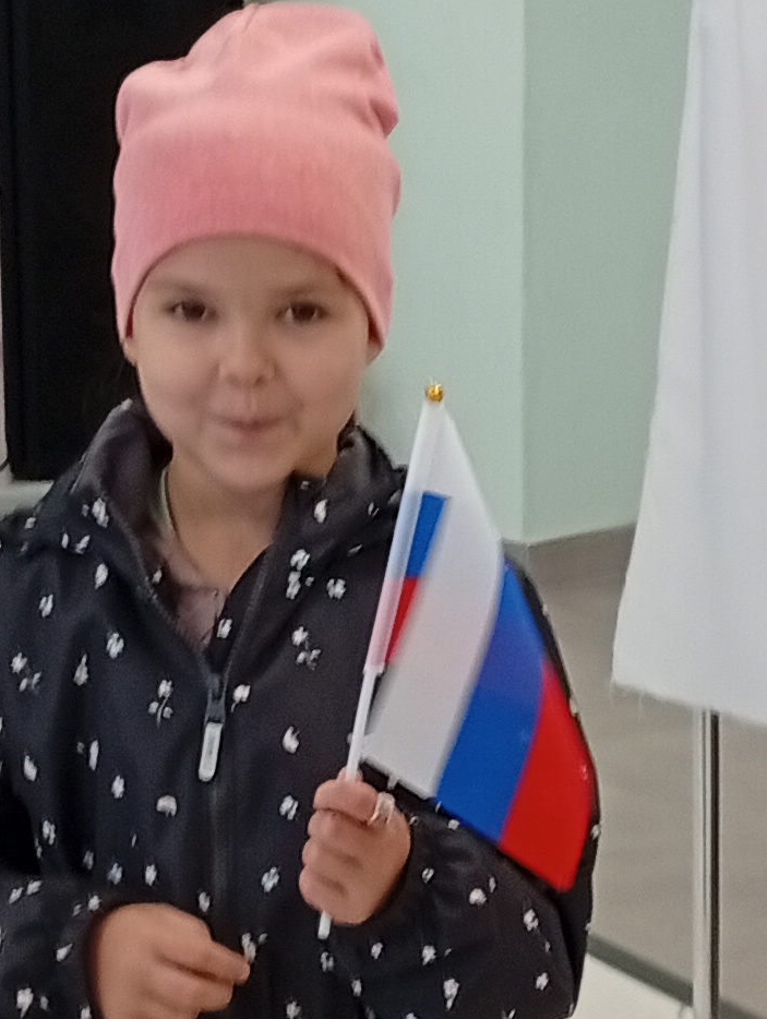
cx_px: 556
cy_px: 534
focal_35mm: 118
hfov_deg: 12.6
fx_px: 3478
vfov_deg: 16.7
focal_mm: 3.98
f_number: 1.8
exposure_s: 1/33.3
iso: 187
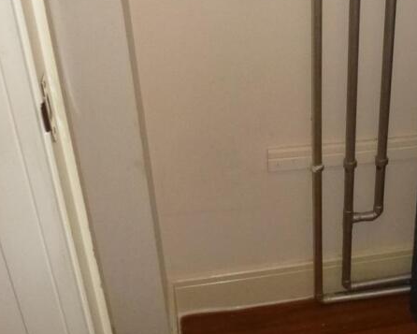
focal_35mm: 56
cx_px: 336
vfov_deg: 27.1
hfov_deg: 32.6
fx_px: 691
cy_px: 136
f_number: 3.3
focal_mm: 4.3
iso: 800
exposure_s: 1/125
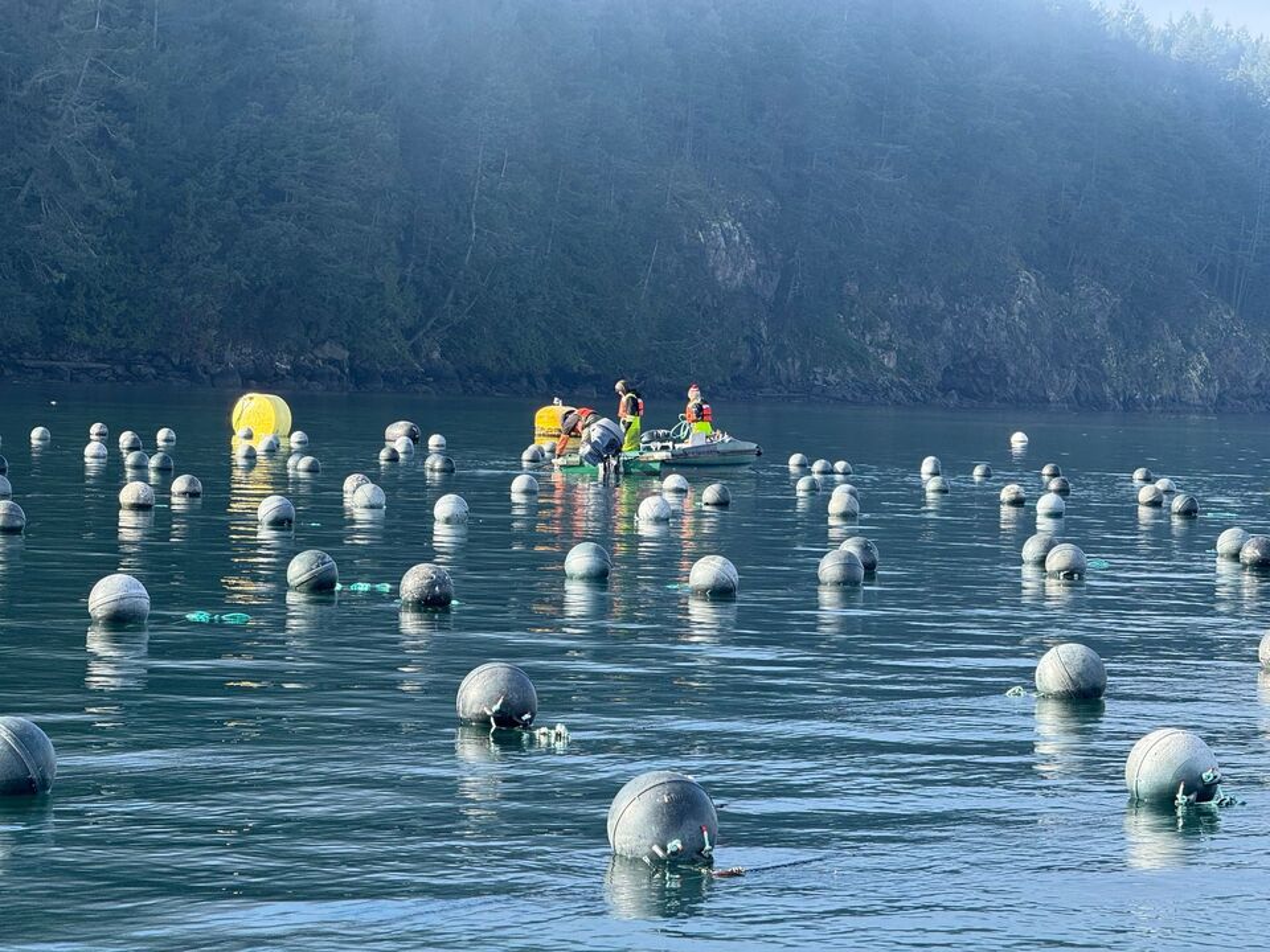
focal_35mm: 120
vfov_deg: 12.3
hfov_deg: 16.4
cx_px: 635
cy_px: 476
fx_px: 4403
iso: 64
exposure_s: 1/400
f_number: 2.8
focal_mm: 15.66
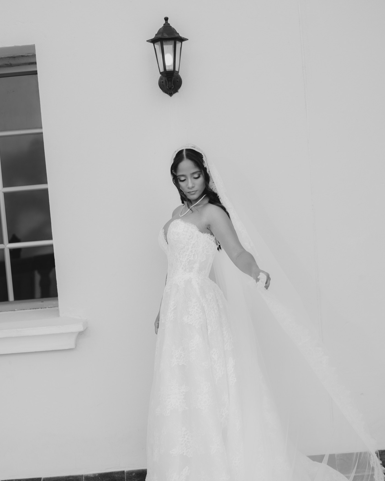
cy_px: 265
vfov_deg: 33.0
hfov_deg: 26.7
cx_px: 194
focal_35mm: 57
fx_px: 812
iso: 200
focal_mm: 50
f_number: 2.8
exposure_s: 1/200
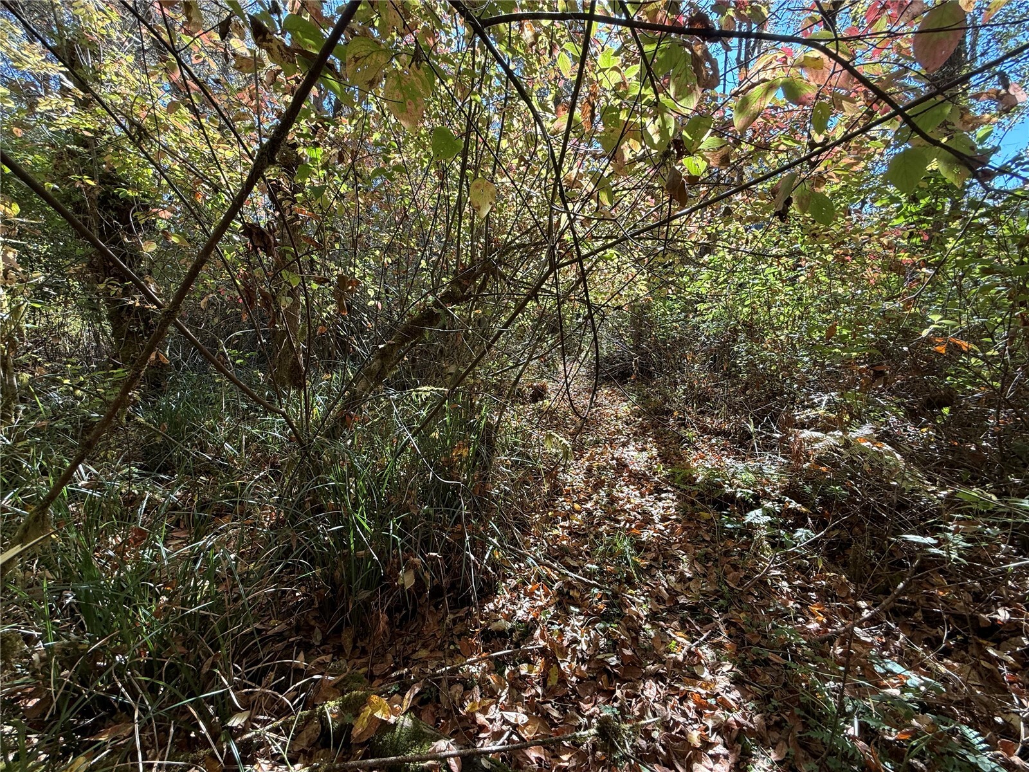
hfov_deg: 102.1
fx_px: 416
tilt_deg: -5.9
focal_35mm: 14
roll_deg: +1.1
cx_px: 514
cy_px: 386
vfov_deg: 85.7
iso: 50
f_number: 2.2
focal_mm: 2.22
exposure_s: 1/146
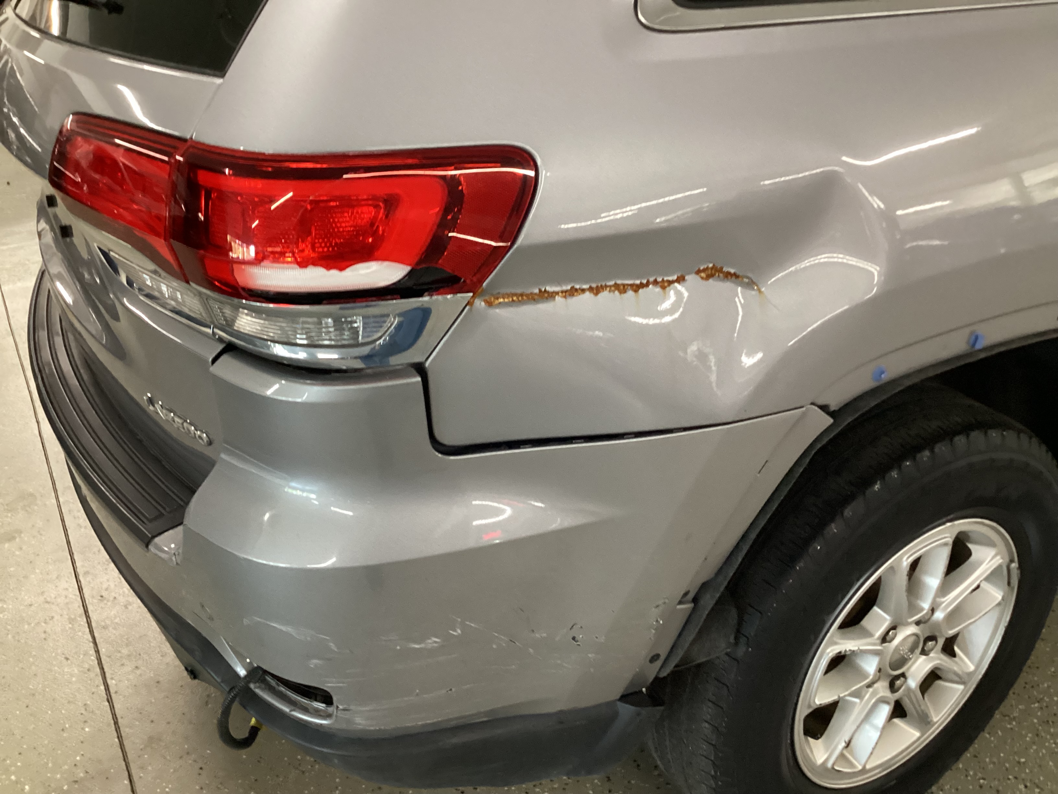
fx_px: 947
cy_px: 397
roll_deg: +1.1
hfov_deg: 58.4
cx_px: 529
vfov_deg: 45.4
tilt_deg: -30.5
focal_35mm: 31
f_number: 2.4
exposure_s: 1/50
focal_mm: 3.3
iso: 320
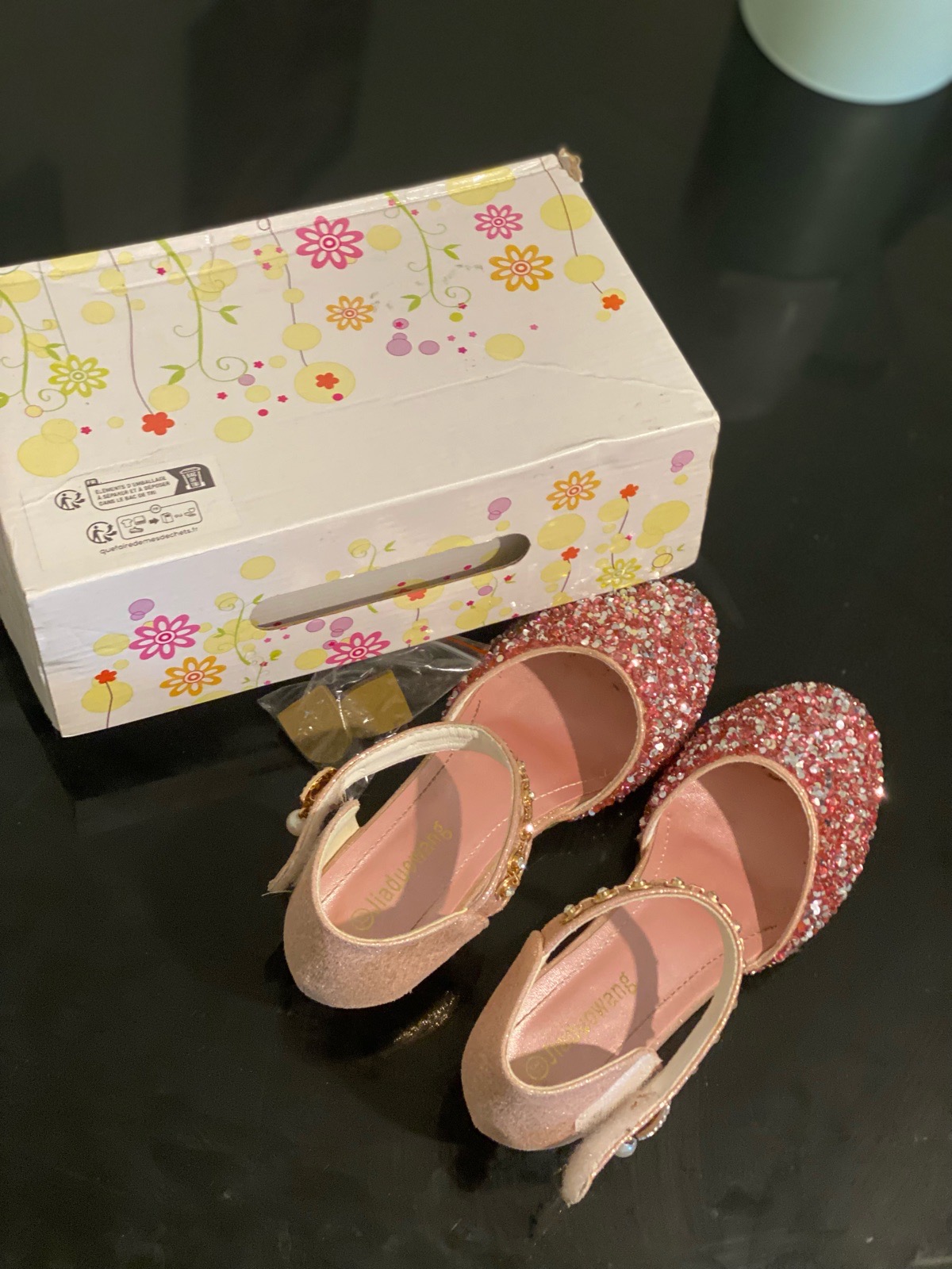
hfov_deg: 28.0
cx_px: 476
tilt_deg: -62.0
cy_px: 634
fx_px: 1907
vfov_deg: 36.8
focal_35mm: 52
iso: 200
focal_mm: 6
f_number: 2
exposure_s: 1/30
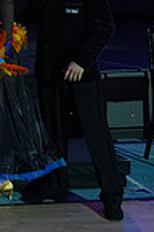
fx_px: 648
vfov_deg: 19.6
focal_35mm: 101
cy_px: -6
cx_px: -241
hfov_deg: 11.0
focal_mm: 25
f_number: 4
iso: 2500
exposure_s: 1/400
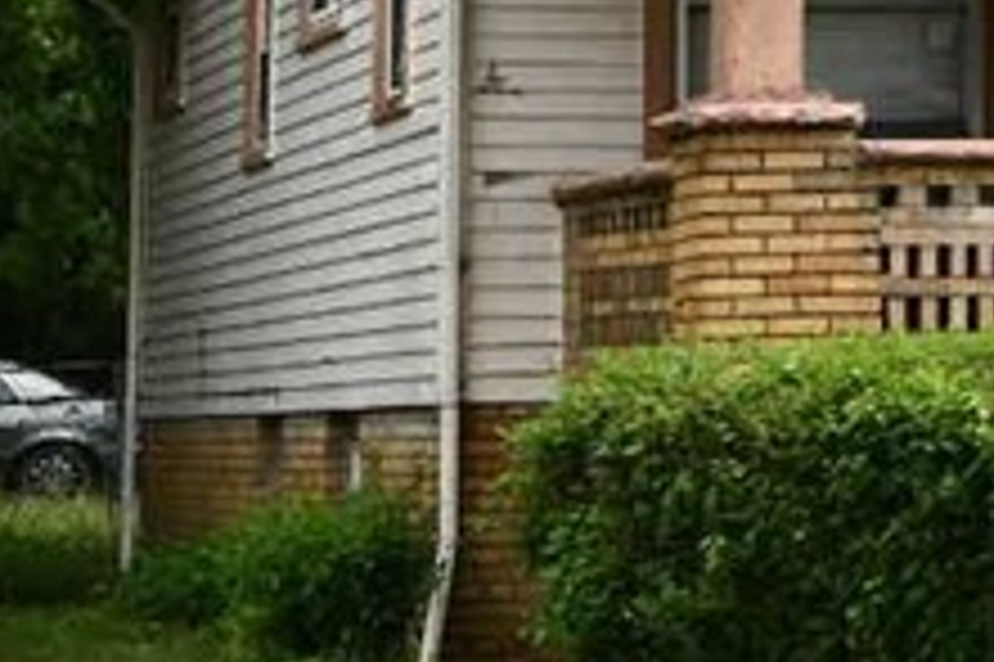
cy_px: -329
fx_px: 4883
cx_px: 1493
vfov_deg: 7.6
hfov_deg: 11.2
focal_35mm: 177
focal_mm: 24
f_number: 8
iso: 200
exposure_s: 1/250
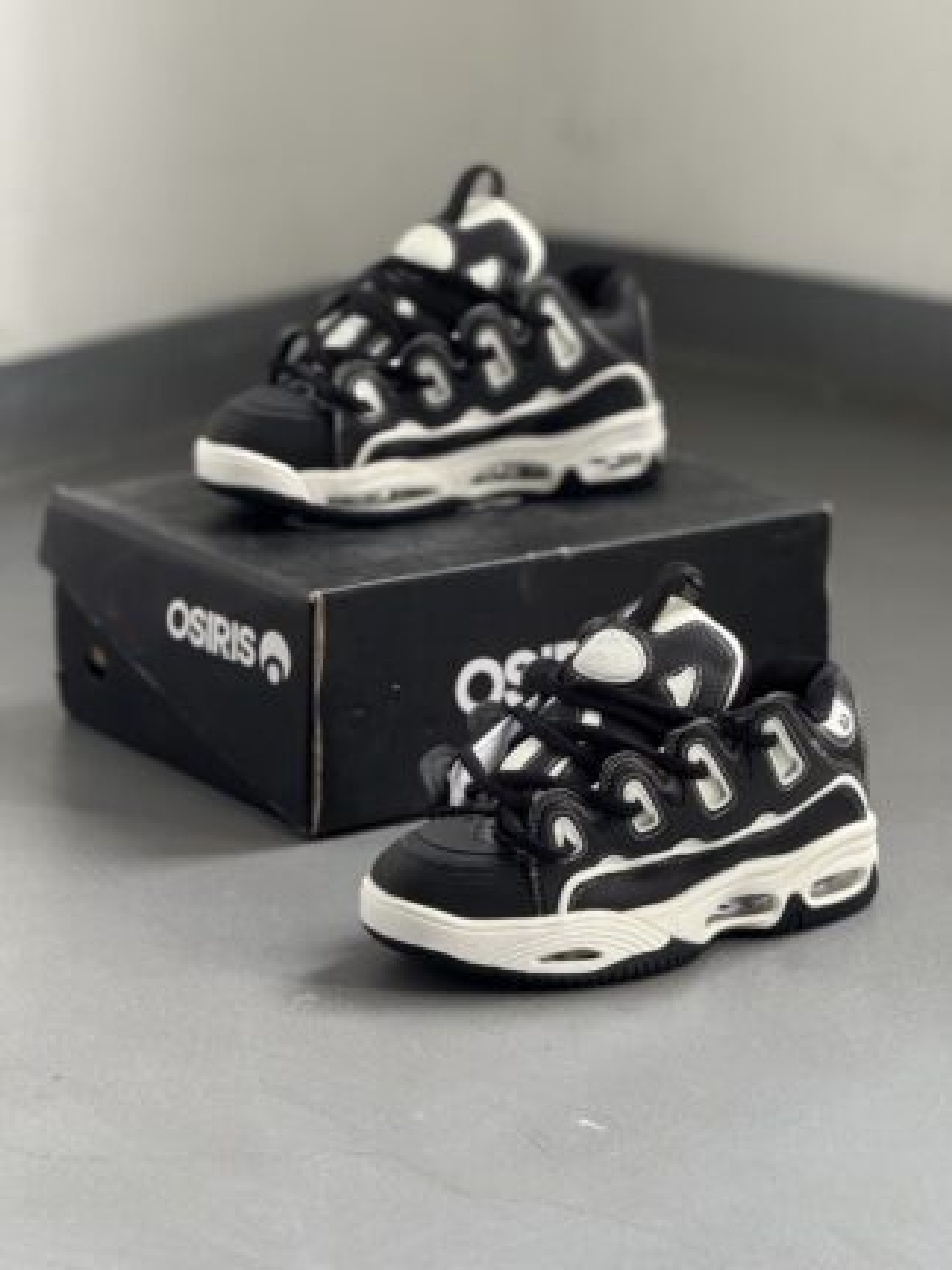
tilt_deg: -16.5
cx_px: 476
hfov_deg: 12.3
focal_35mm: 120
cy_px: 635
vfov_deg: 16.4
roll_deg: -0.7
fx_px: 4400
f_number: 2.8
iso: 400
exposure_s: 1/60
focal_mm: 15.66
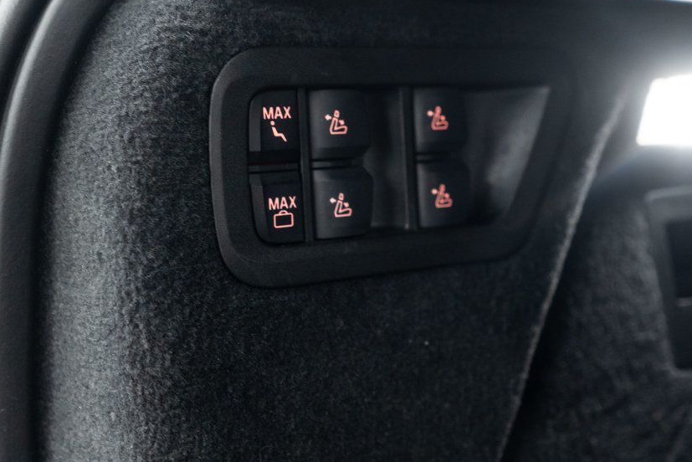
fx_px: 1000
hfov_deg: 38.1
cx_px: 382
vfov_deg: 26.0
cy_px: 184
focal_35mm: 52
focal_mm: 28
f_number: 3.2
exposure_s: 1/50
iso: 1600
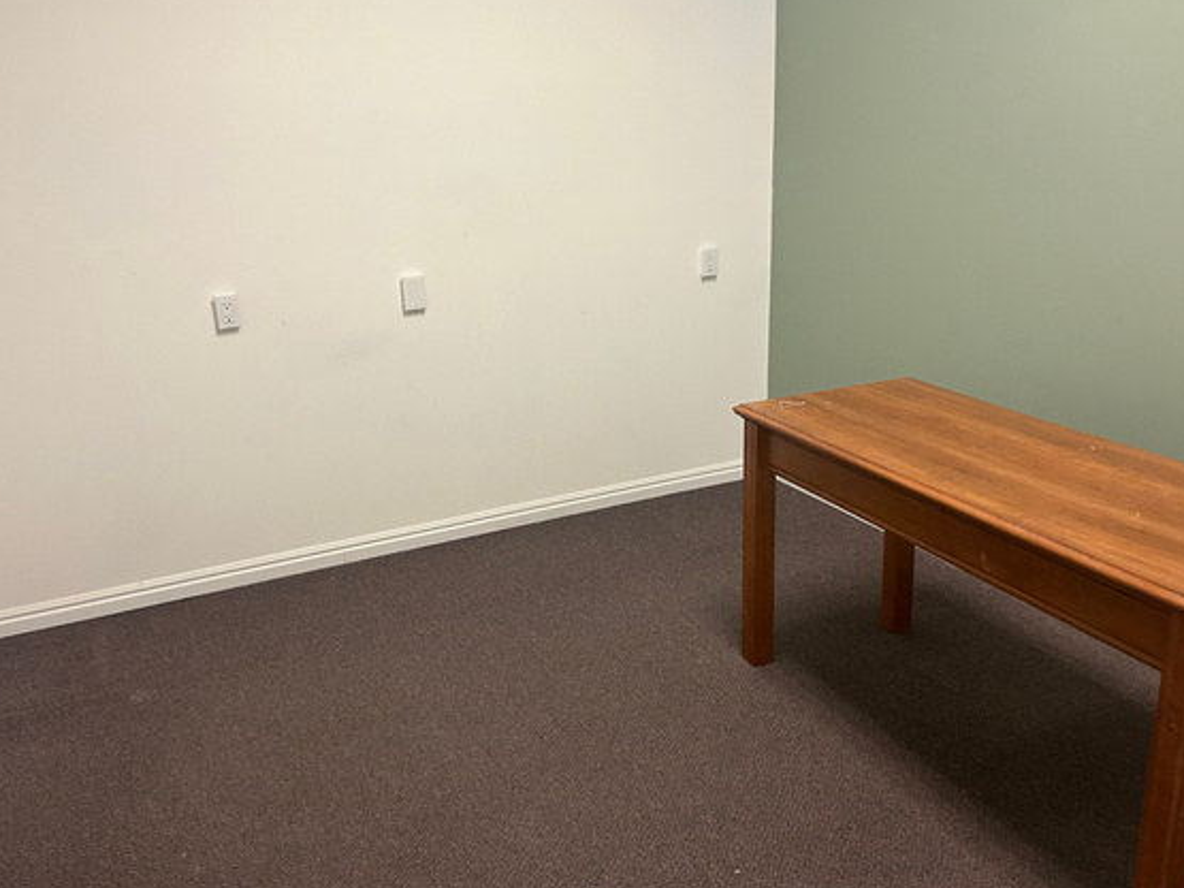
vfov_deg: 46.8
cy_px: 431
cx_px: 580
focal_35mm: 30
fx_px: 1026
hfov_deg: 60.0
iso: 200
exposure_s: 1/60
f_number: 1.5
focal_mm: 5.7
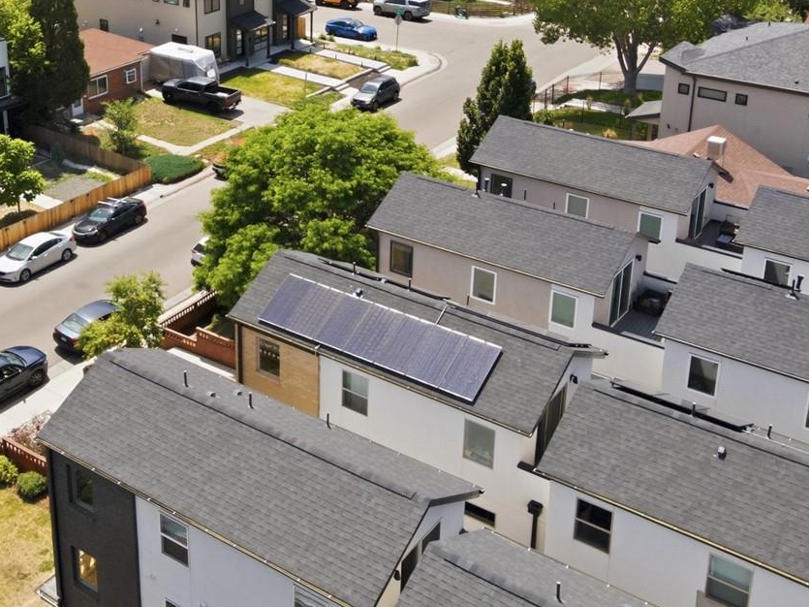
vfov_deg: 30.7
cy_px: 120
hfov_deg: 40.8
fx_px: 1075
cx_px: 284
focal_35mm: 46
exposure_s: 1/500
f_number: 2.8
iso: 100
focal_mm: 4.5
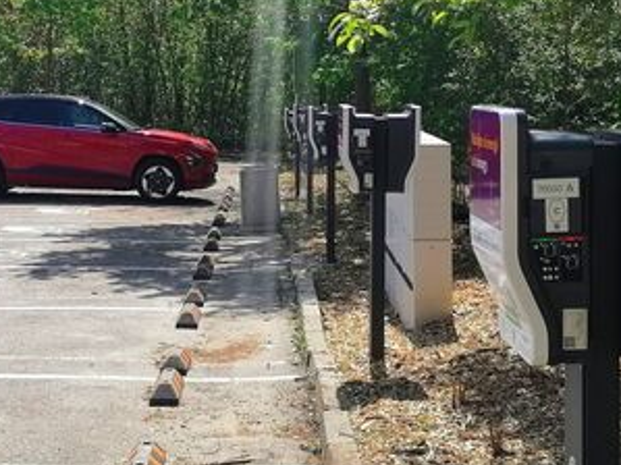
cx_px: 249
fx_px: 1435
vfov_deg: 18.4
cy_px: 156
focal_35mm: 80
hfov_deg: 24.4
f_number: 1.8
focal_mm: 5.3
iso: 50
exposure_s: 1/1575
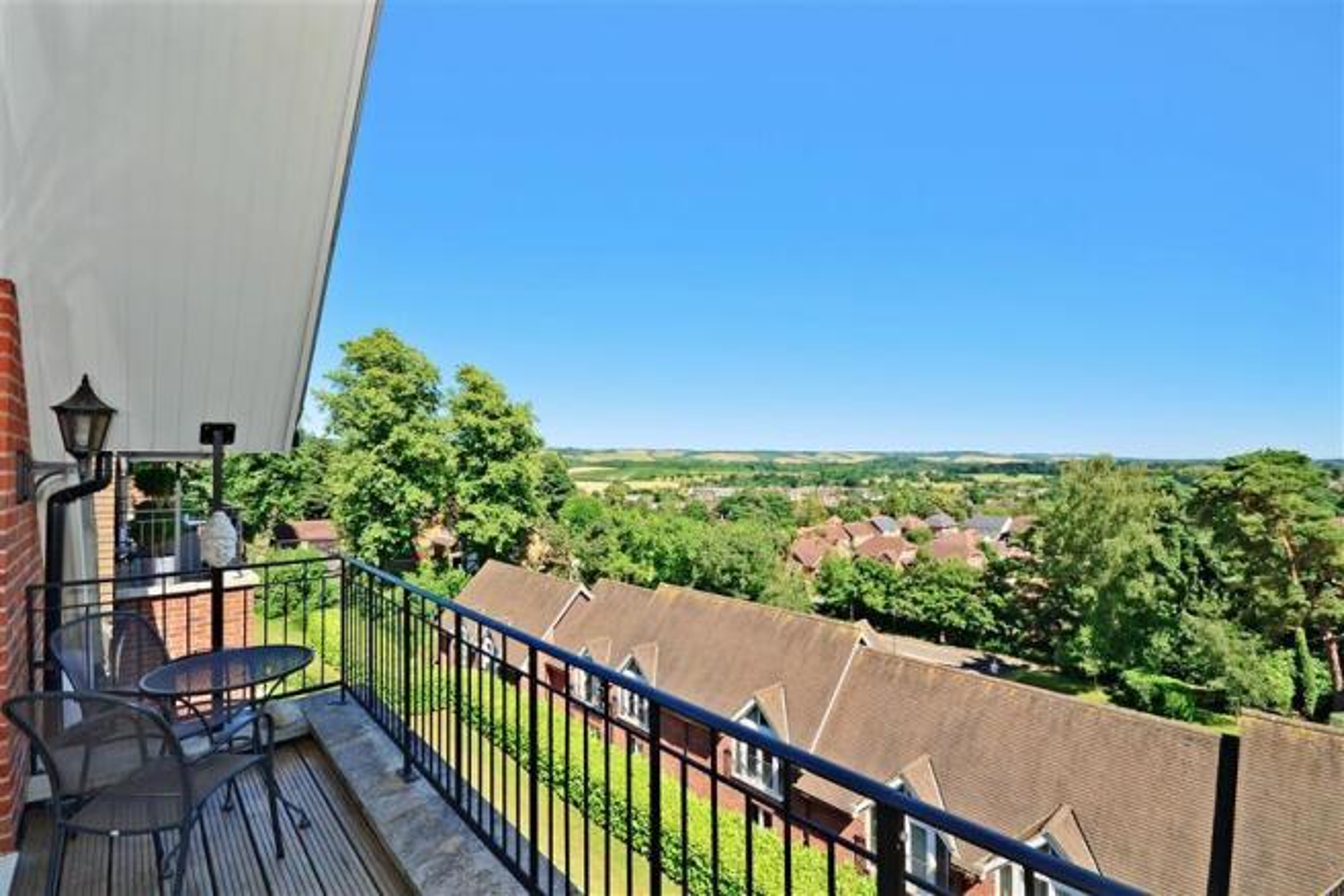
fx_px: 560
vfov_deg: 77.3
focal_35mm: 15
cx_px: 672
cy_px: 448
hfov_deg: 100.4
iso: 200
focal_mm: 10
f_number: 8
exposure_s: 1/200
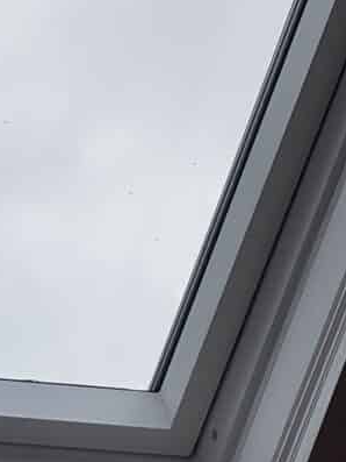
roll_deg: +0.8
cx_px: -117
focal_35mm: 298
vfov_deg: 6.6
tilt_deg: +27.1
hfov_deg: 5.0
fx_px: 3969
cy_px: 55
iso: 25
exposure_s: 1/178
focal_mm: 9
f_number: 2.8
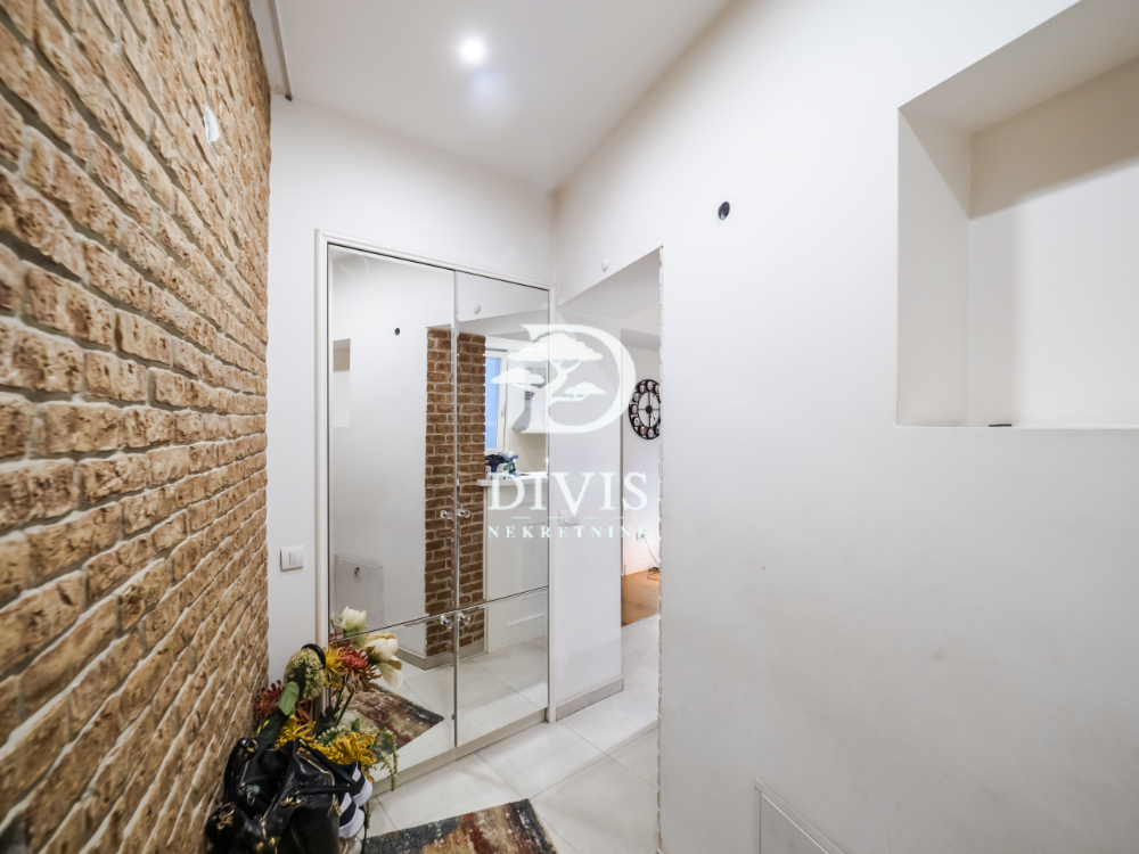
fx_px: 461
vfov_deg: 85.7
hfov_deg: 102.1
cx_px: 570
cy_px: 427
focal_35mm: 14
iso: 400
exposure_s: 1/25
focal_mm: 7
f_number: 4
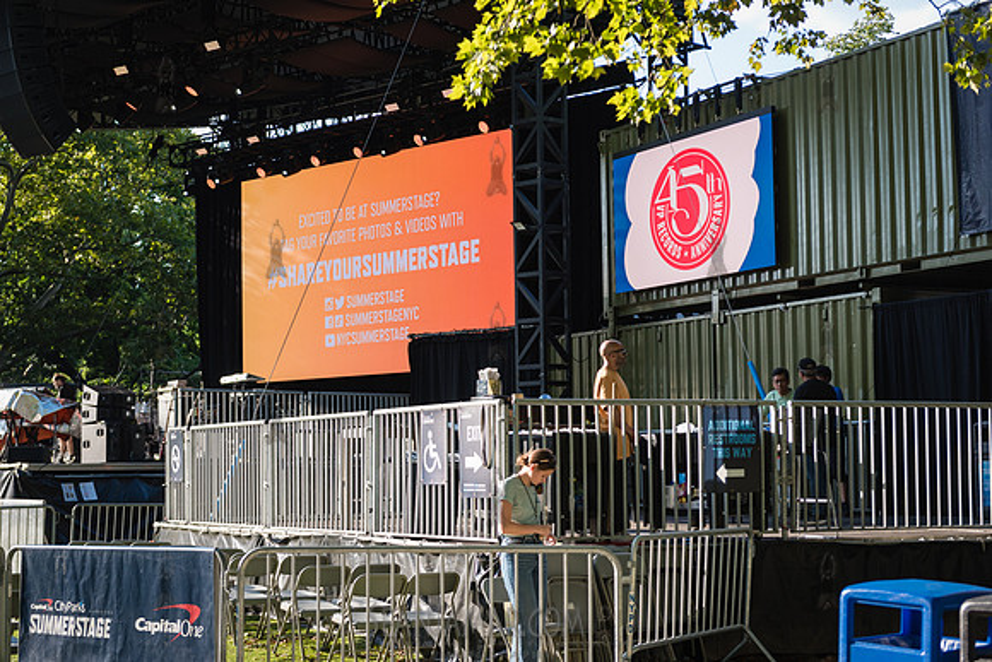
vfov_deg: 20.6
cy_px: 331
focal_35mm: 66
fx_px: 1819
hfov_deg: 30.5
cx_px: 496
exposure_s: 1/1250
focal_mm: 66
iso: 500
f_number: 3.5
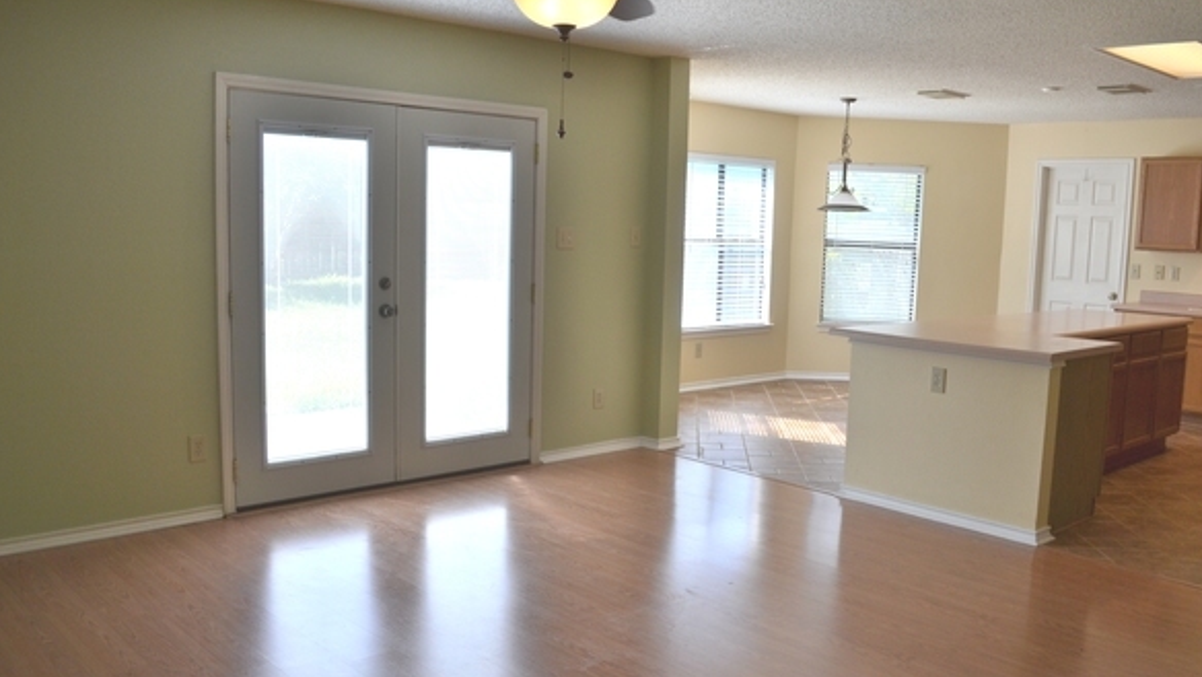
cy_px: 359
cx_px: 642
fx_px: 988
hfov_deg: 62.5
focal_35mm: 31
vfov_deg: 37.8
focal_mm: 18
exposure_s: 1/125
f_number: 5.6
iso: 125
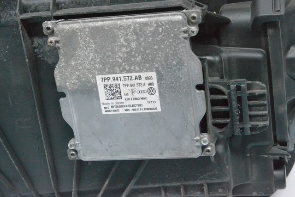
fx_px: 639
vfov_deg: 17.5
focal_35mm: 78
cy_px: 98
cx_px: 148
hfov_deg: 26.0
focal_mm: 52
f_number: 10
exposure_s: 1/160
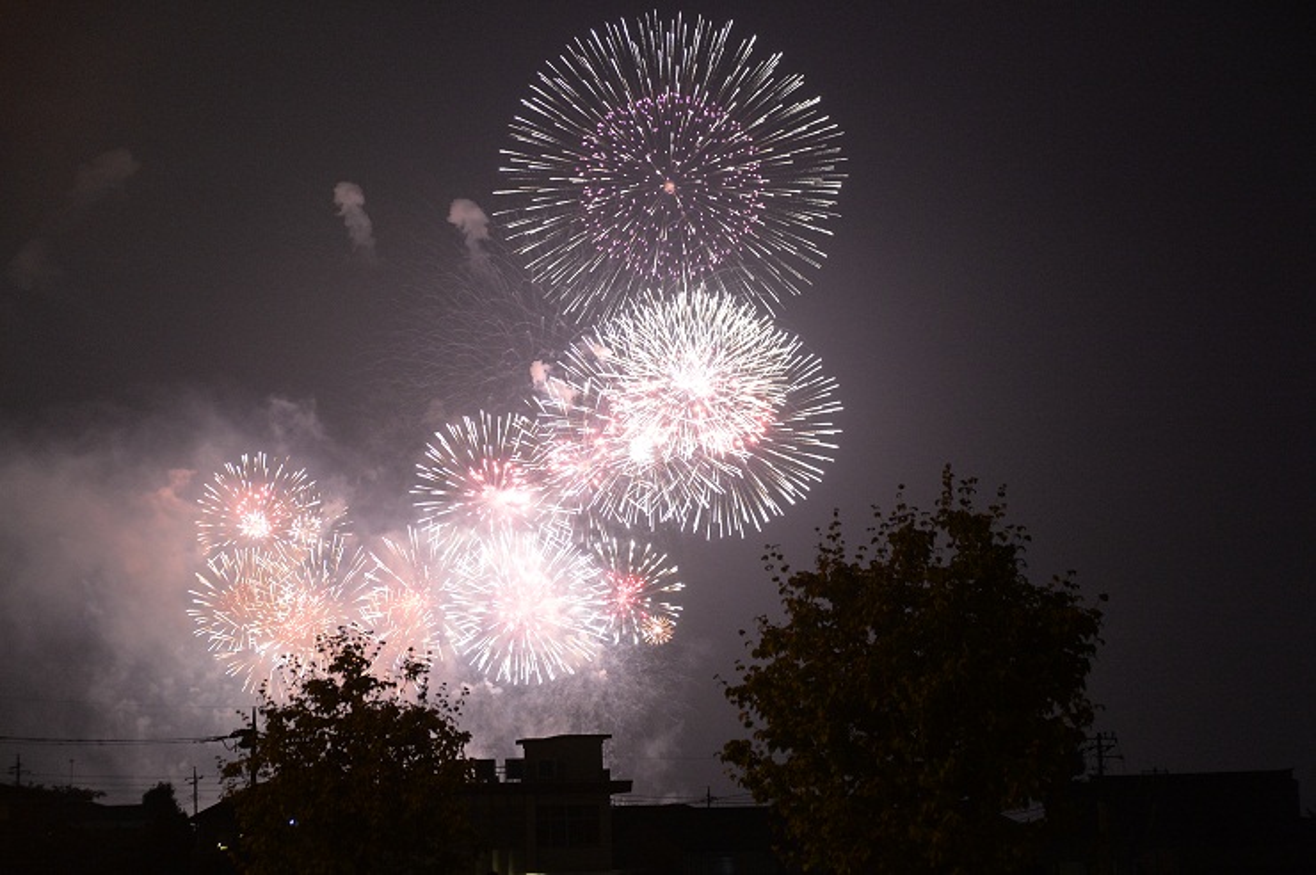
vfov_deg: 17.5
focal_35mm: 78
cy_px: 438
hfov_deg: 26.0
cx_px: 658
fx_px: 2849
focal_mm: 78
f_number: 7.1
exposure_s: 1/25
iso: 3600
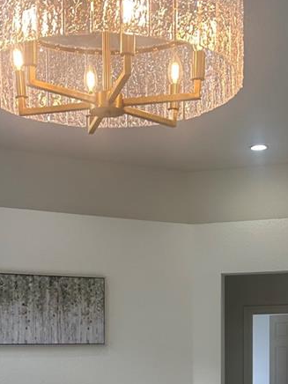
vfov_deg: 27.5
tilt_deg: -2.8
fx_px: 732
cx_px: 154
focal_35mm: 66
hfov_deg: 22.3
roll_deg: +0.3
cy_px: 396
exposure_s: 1/201
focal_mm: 6.86
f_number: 1.78
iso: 80
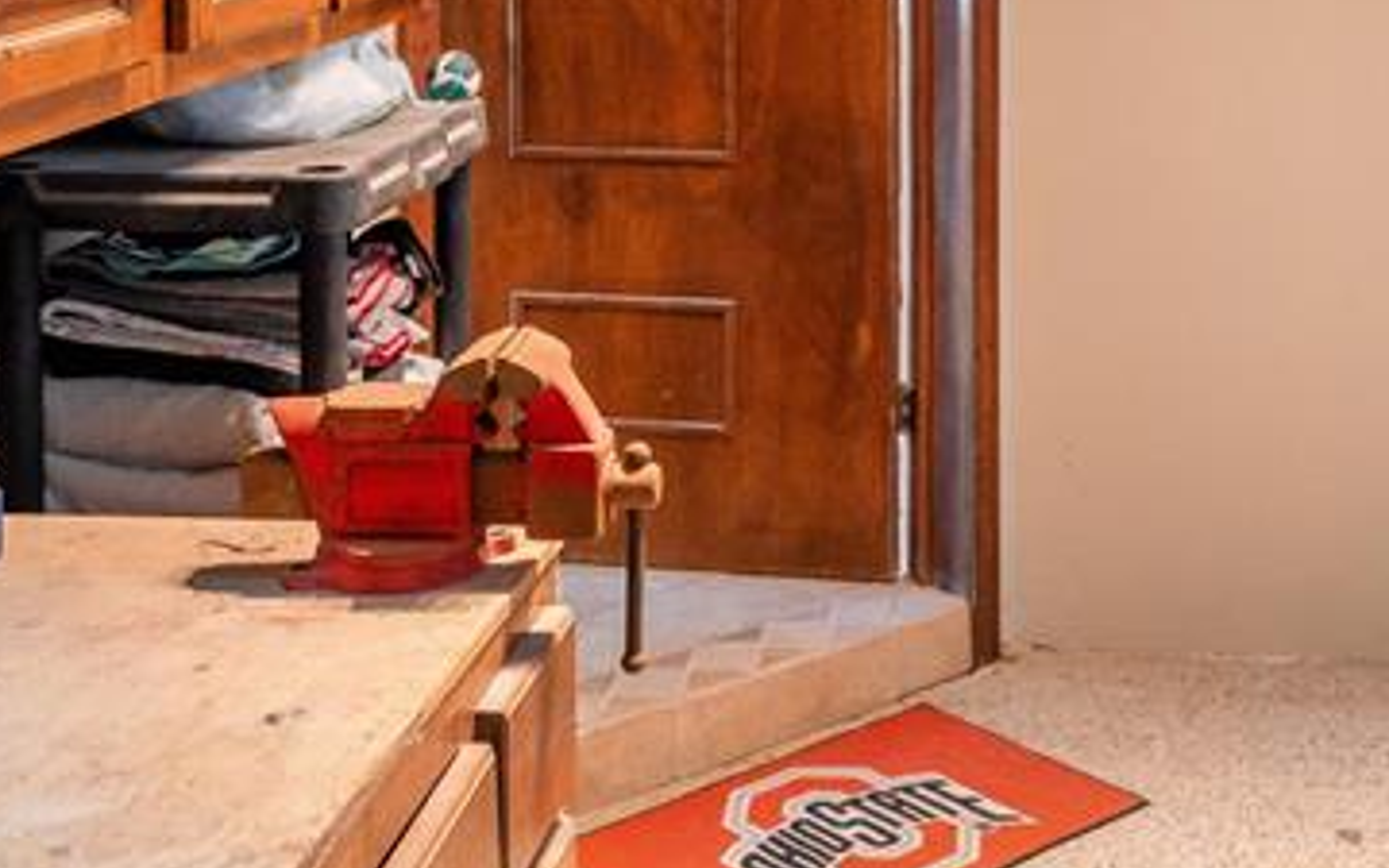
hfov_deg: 34.2
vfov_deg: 21.3
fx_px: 2196
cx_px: 1088
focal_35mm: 58
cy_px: -69
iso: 800
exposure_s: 1/50
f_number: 3.2
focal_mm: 20
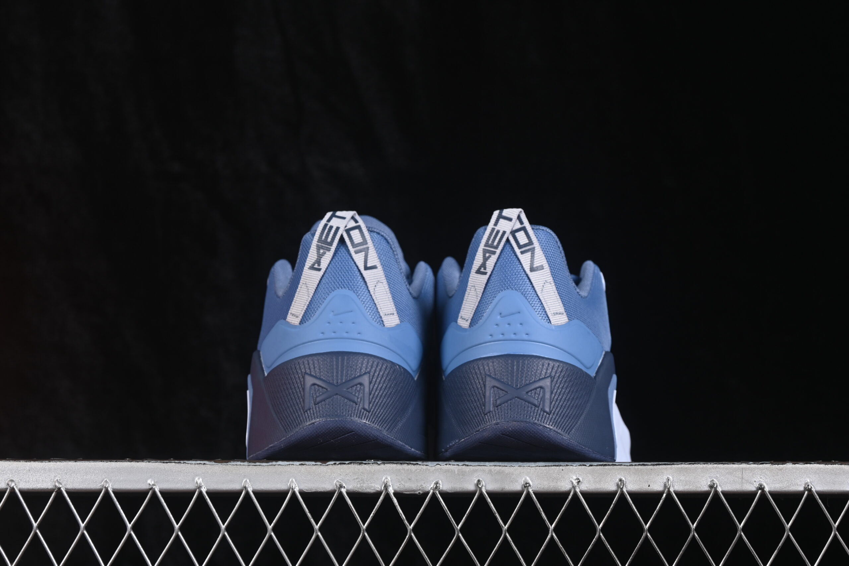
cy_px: 283
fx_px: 1769
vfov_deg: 18.2
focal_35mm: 75
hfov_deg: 27.0
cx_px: 424
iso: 160
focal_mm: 50
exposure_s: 1/80
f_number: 7.1
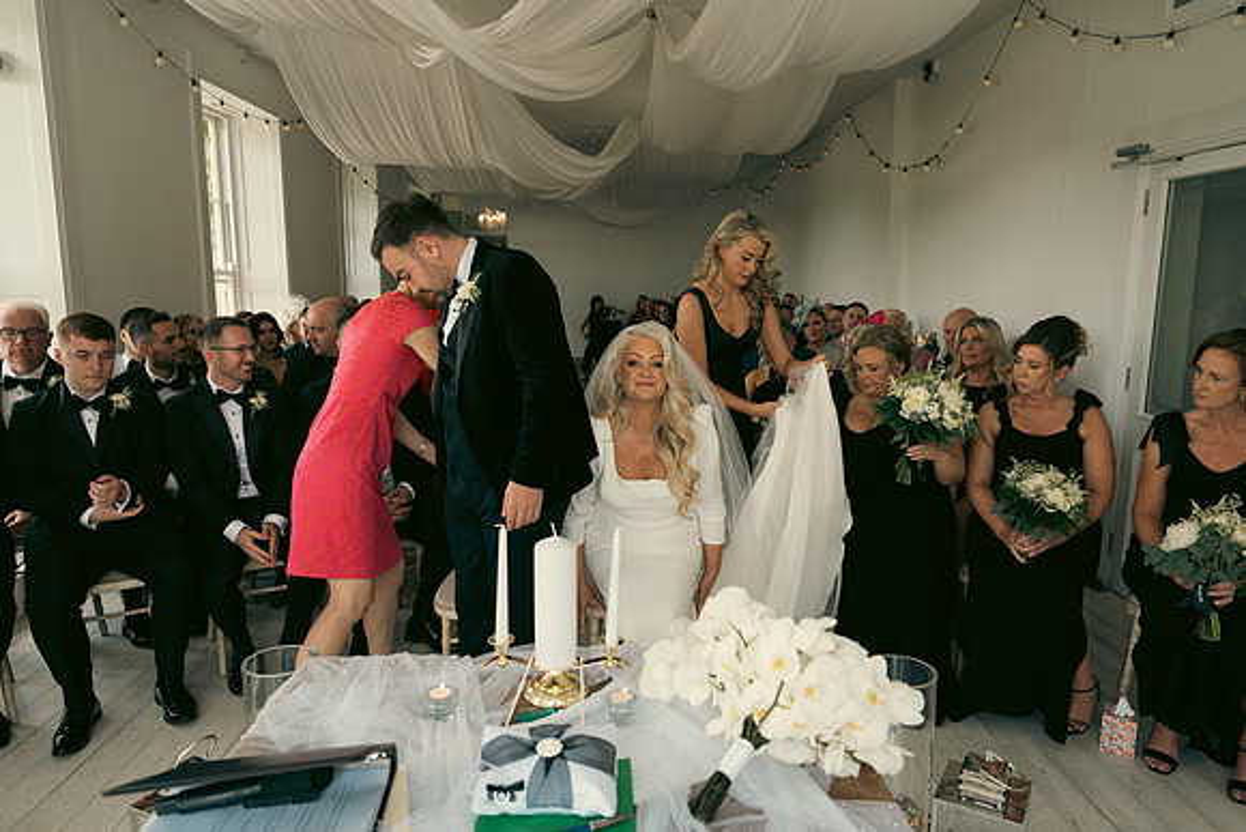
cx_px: 623
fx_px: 831
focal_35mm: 24
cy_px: 416
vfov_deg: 53.2
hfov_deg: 73.7
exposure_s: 1/160
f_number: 3.5
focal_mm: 24
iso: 200
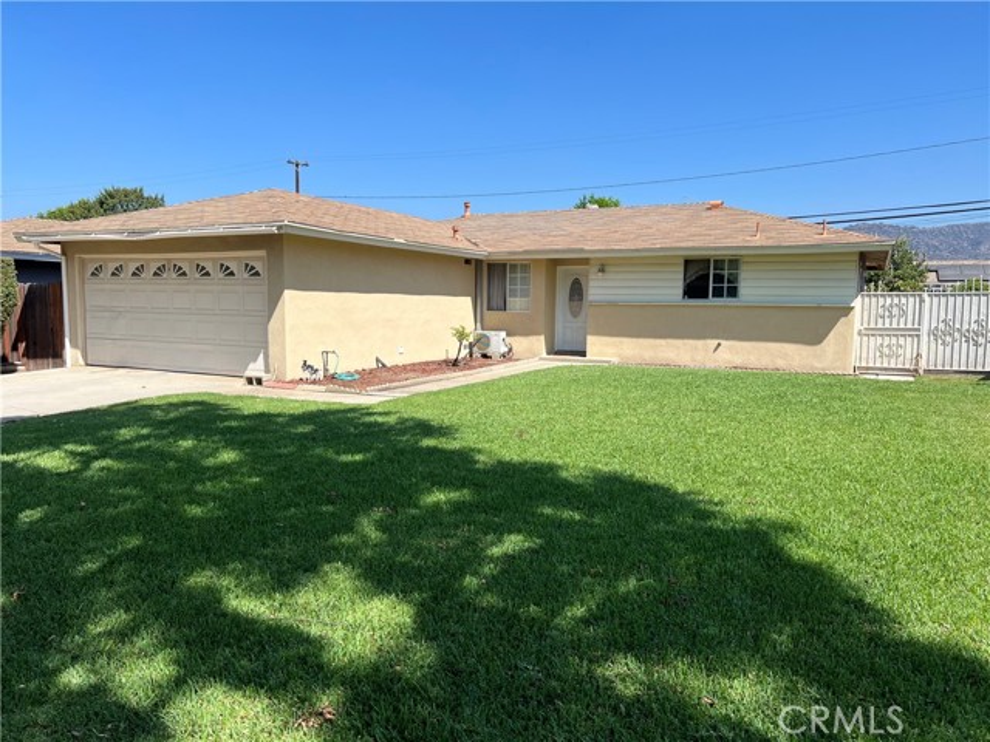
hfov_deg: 67.3
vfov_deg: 53.1
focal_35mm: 26
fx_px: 744
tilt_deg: -5.7
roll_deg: -1.0
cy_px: 371
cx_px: 495
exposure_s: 1/3077
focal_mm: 5.7
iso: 50
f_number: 1.5
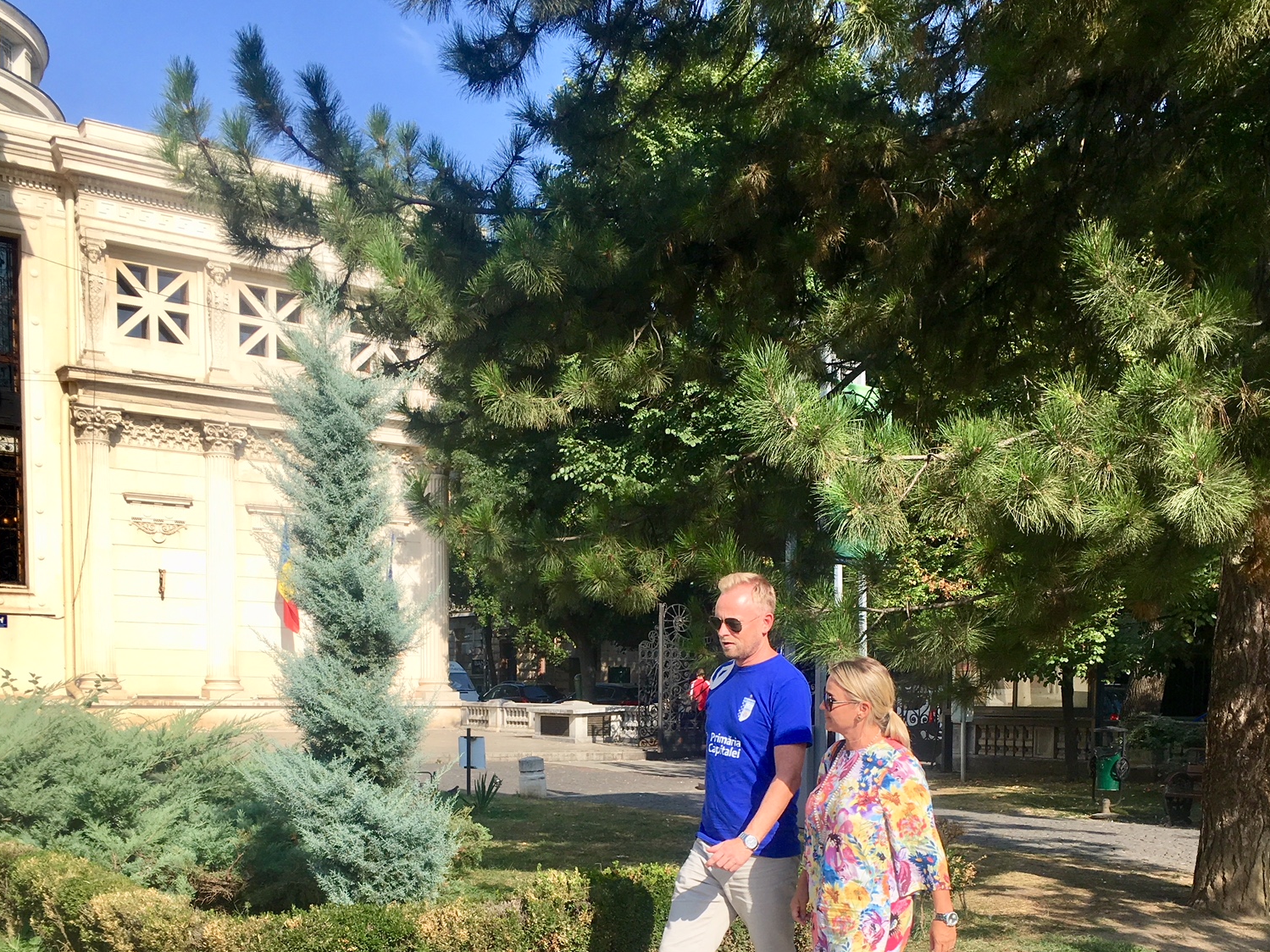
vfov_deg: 35.4
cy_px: 786
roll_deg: +0.5
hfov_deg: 47.9
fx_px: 1431
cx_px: 633
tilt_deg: -4.9
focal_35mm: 39
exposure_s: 1/1040
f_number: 2.2
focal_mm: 4.15
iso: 25
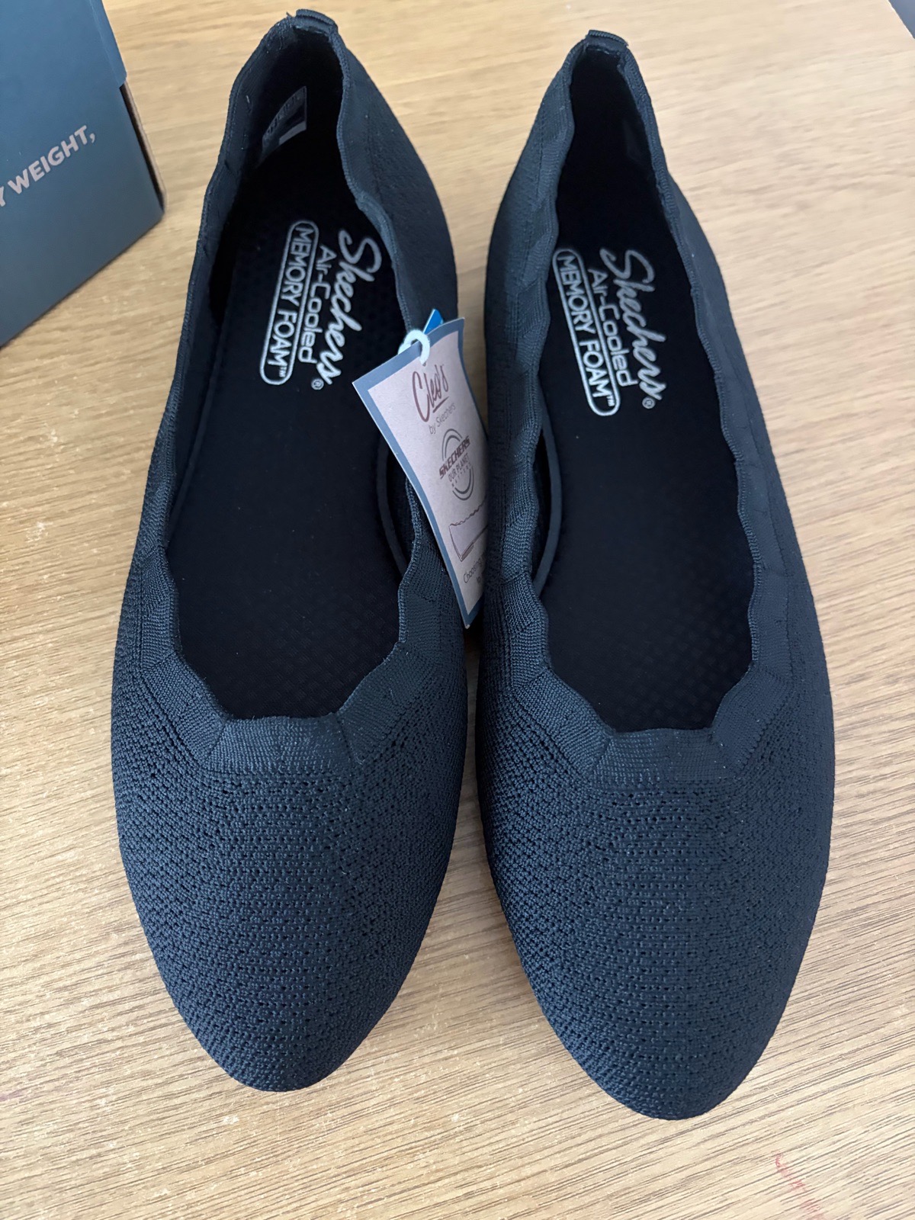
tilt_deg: -68.8
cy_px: 610
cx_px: 458
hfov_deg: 53.1
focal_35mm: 26
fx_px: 916
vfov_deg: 67.3
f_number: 1.6
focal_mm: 5.96
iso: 800
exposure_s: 1/30
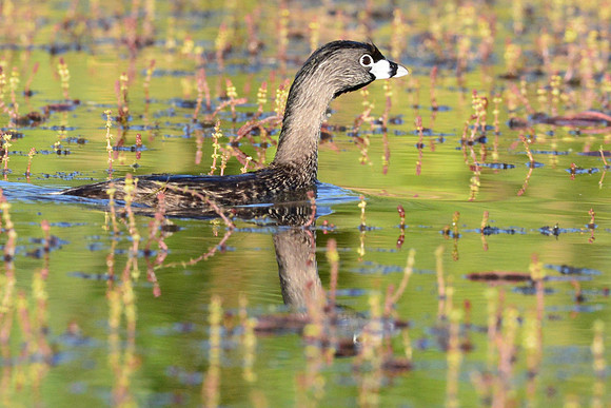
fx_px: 10185
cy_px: 204
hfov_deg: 3.4
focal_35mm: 600
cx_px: 306
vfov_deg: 2.3
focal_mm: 600
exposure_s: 1/640
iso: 1600
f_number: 13
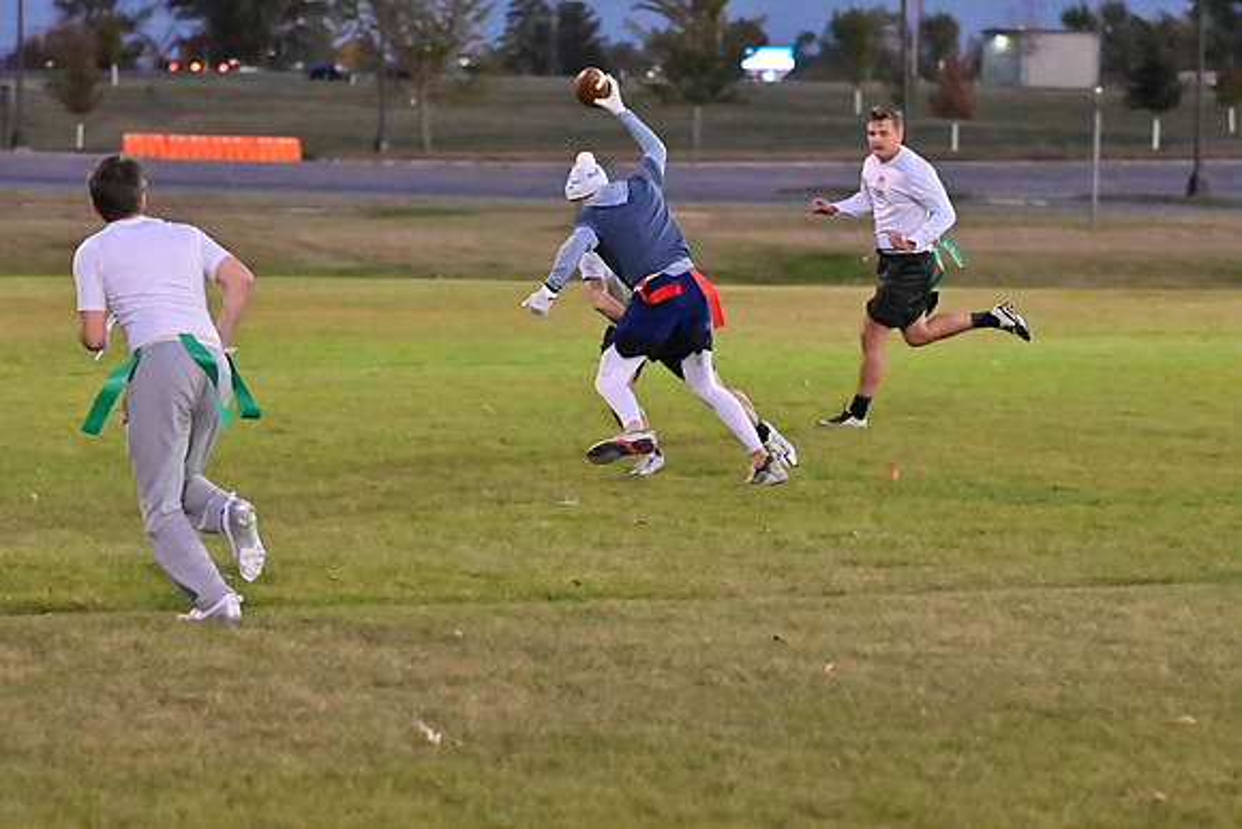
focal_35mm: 151
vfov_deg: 9.1
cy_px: 414
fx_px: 5210
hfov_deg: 13.6
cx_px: 621
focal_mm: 101
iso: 6400
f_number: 4
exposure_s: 1/500
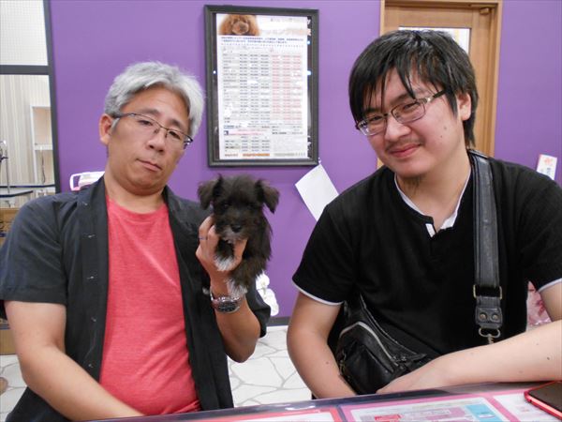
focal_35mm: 26
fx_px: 422
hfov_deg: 67.3
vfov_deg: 53.1
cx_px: 281
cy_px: 211
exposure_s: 1/30
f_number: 3.2
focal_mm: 4.6
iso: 360
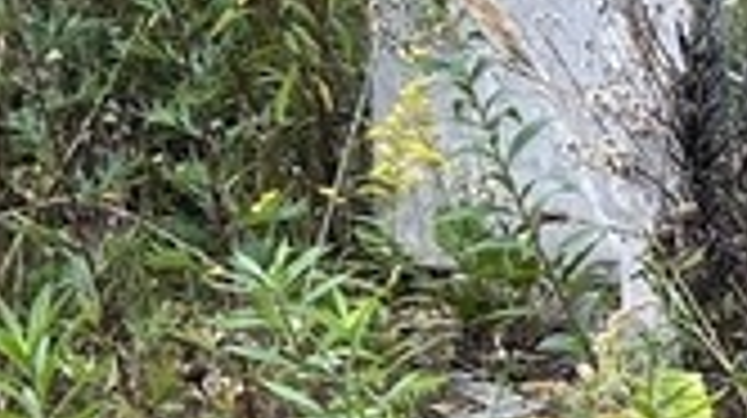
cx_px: 1328
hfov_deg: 11.5
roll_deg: +0.6
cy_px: 409
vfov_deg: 6.9
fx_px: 3463
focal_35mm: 175
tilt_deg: -18.1
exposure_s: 1/714
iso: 50
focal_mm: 5.7
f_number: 1.5
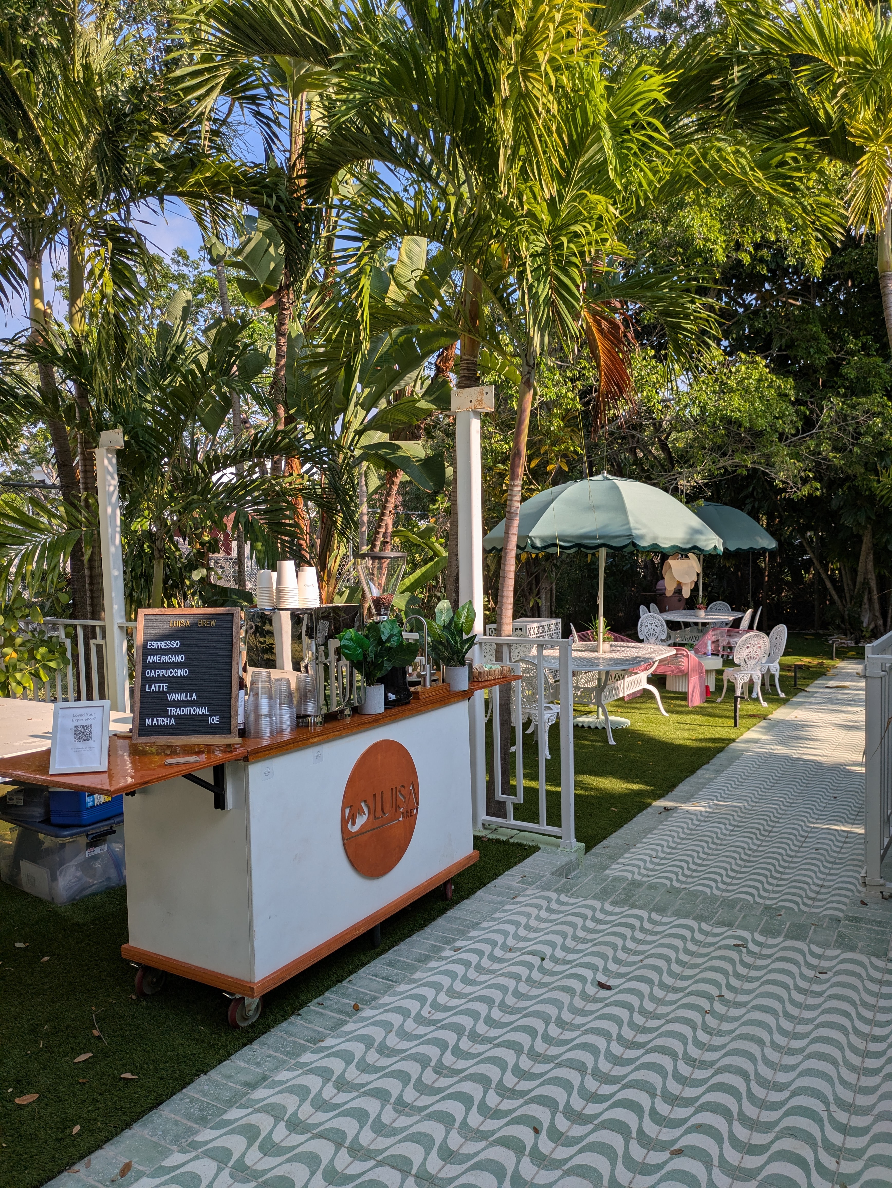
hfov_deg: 54.9
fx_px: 858
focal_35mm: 25
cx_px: 446
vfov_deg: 69.4
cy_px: 594
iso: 47
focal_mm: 5.43
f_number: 1.89
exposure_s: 1/1449
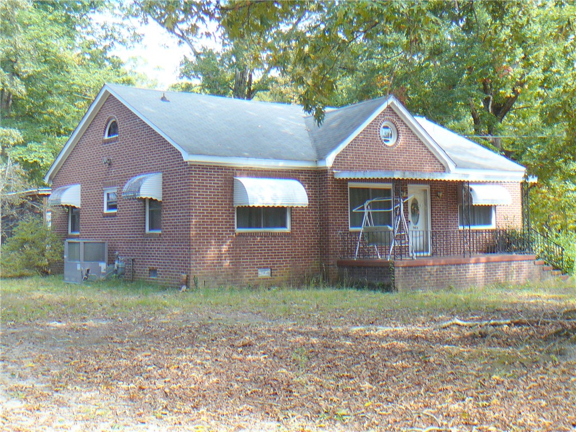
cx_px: 288
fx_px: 815
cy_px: 216
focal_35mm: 49
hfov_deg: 38.9
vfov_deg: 29.7
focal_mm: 7.3
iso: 80
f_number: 3.4
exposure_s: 1/80
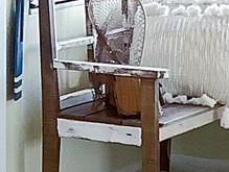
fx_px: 1498
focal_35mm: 226
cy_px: 32
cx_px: -335
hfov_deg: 8.0
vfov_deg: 6.6
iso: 200
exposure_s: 1/60
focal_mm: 3.3
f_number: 2.4
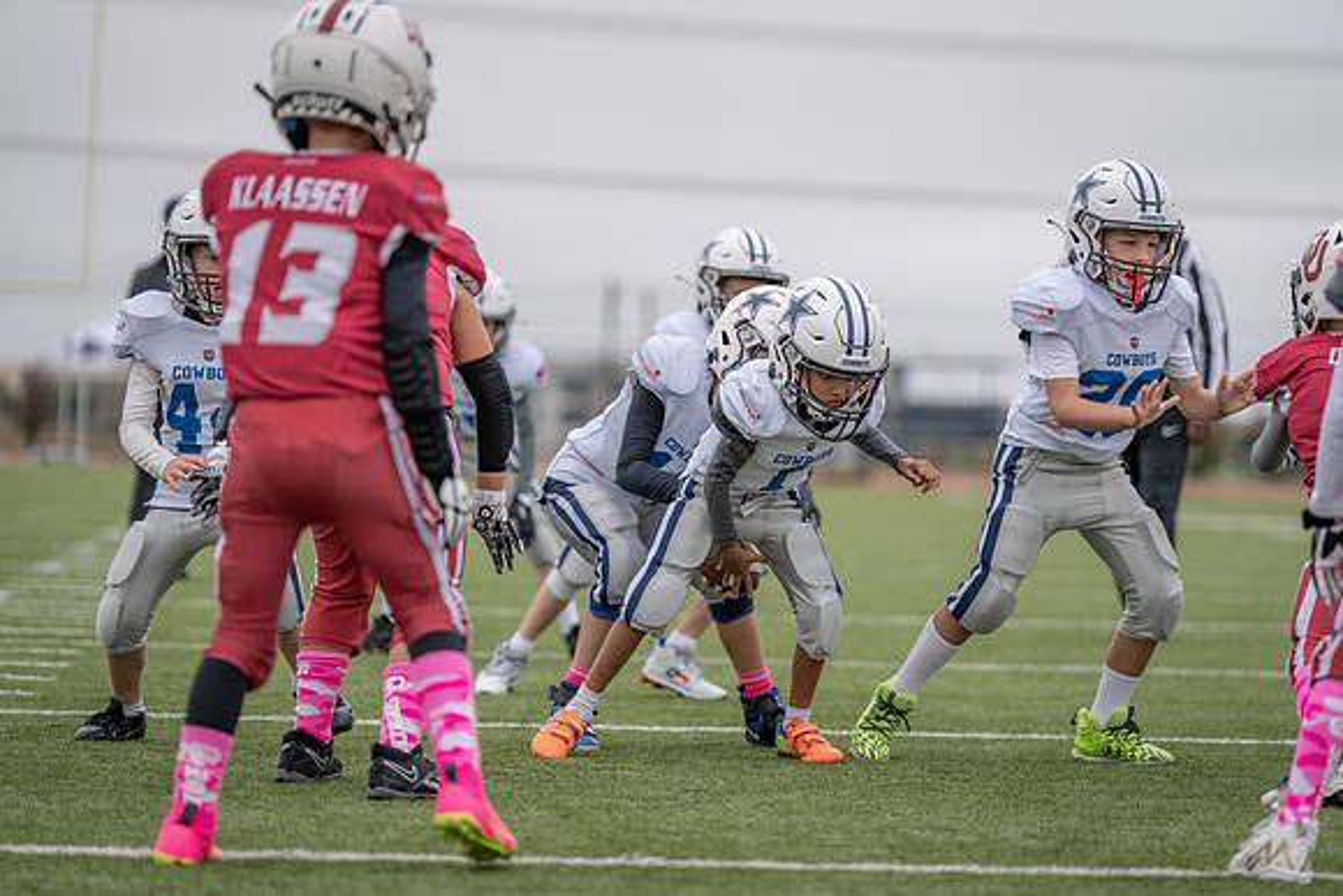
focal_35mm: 150
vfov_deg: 9.2
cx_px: 672
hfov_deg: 13.7
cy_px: 448
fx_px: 5597
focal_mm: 150
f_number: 2.8
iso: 200
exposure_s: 1/1250
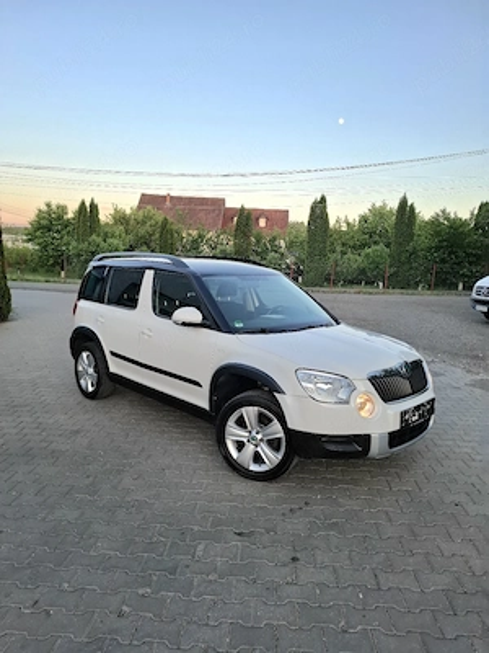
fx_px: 433
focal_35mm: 23
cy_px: 326
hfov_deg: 58.9
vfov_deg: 73.9
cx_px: 244
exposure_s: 1/149
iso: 50
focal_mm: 5.54
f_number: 1.8
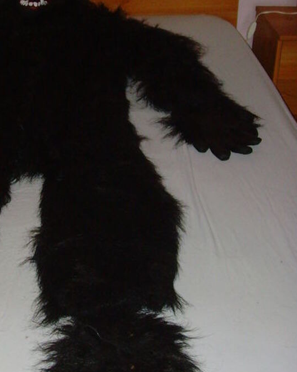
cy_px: 181
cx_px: 41
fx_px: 835
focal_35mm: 76
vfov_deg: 25.1
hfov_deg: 19.8
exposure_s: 1/45
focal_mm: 6.6
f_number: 3.5
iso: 200
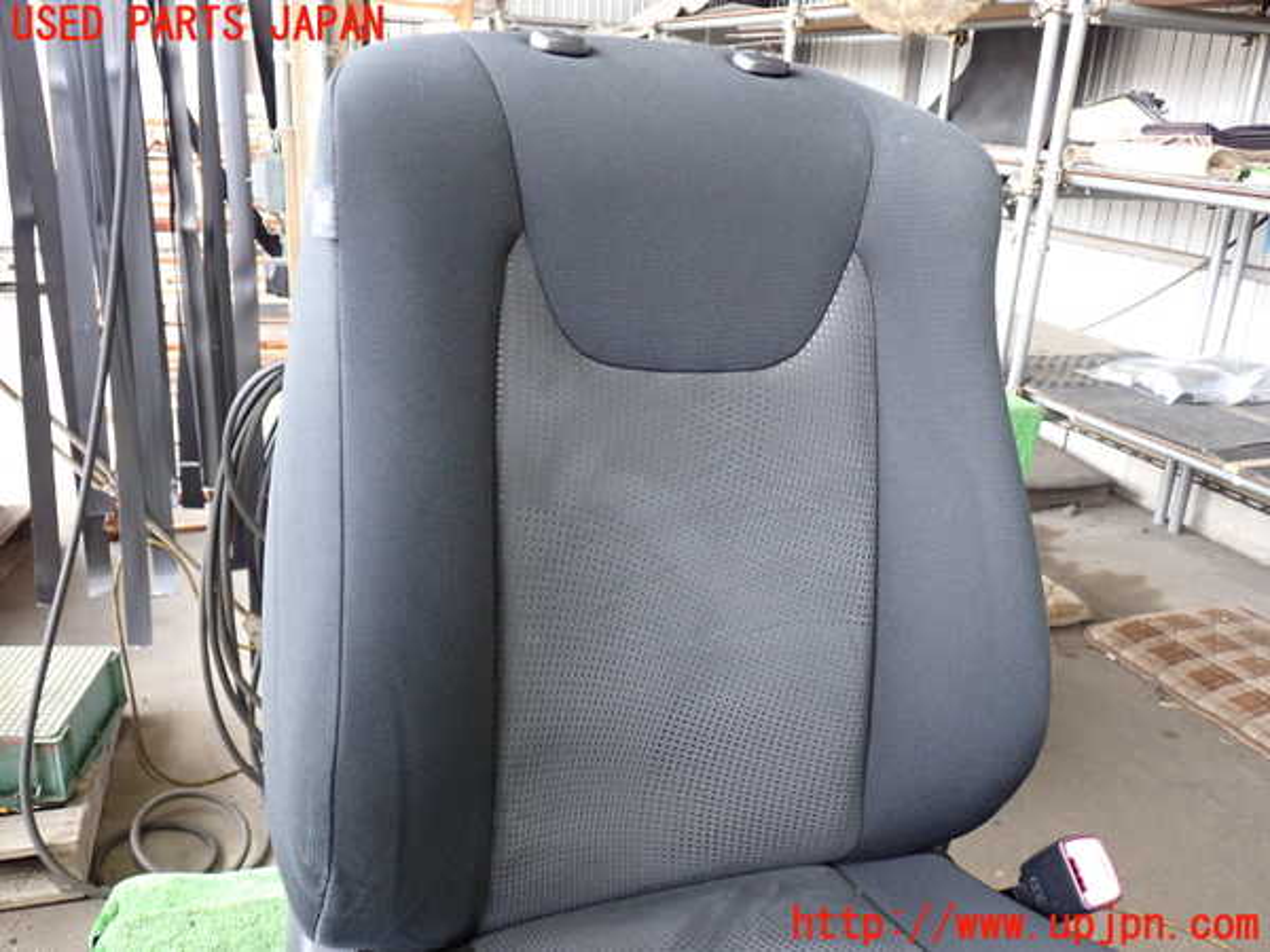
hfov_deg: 60.0
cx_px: 635
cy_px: 476
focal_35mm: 30
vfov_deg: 46.8
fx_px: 1101
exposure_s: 1/30
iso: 320
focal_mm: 5.4
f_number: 2.3
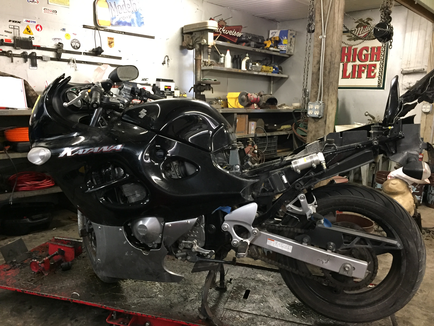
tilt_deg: -9.1
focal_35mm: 29
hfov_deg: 61.7
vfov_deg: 48.2
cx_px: 217
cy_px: 163
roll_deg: -0.2
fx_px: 364
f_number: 2.2
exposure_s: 1/24
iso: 250
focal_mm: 4.15
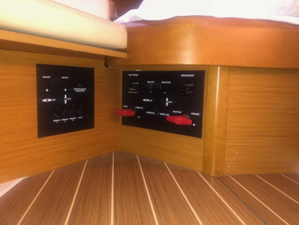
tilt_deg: -5.9
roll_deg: -2.3
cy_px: 112
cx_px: 150
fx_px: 242
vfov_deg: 49.8
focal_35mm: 28
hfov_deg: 63.4
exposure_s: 1/12
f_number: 1.8
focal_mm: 4
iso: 50
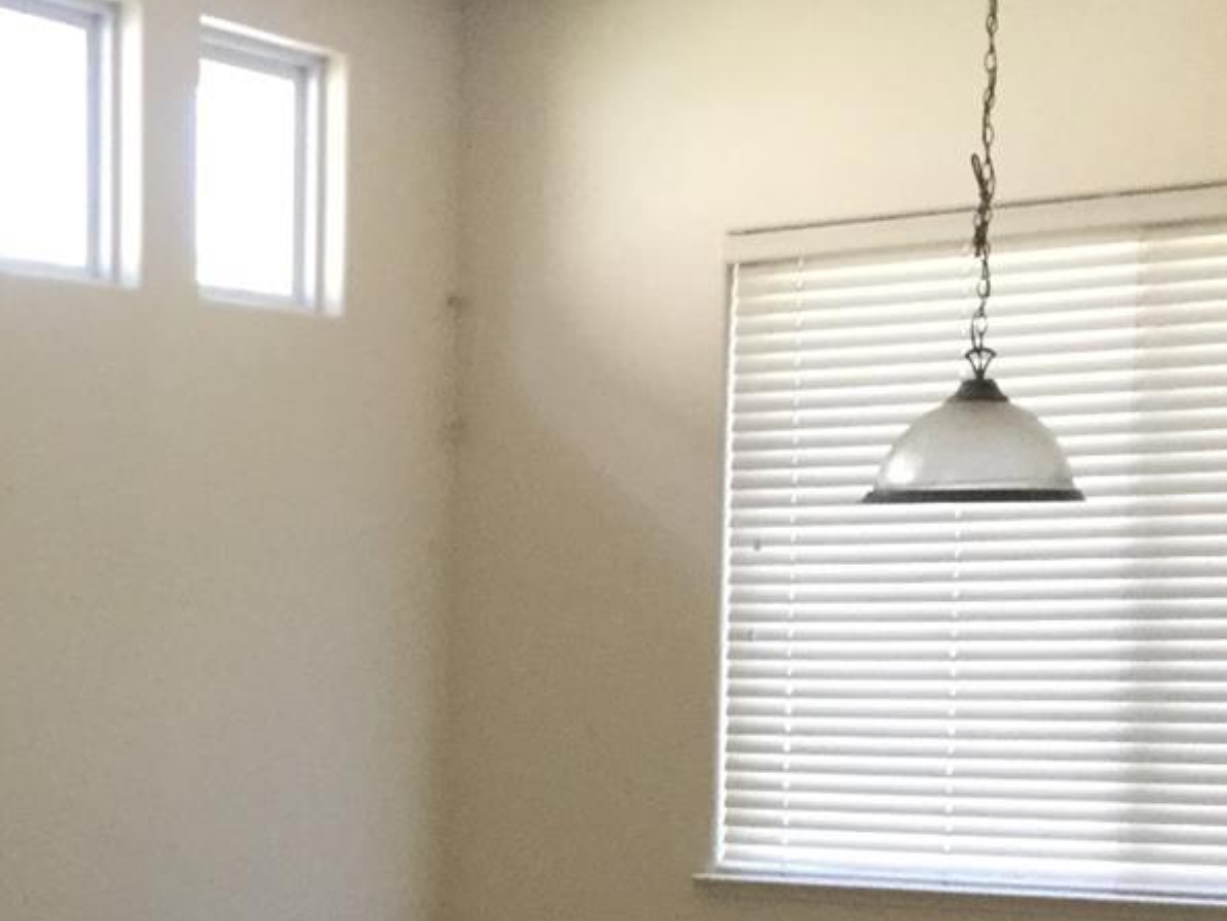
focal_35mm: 78
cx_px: -21
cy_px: 960
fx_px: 2765
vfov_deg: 18.3
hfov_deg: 23.9
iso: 40
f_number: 2.4
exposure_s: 1/30
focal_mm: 3.3
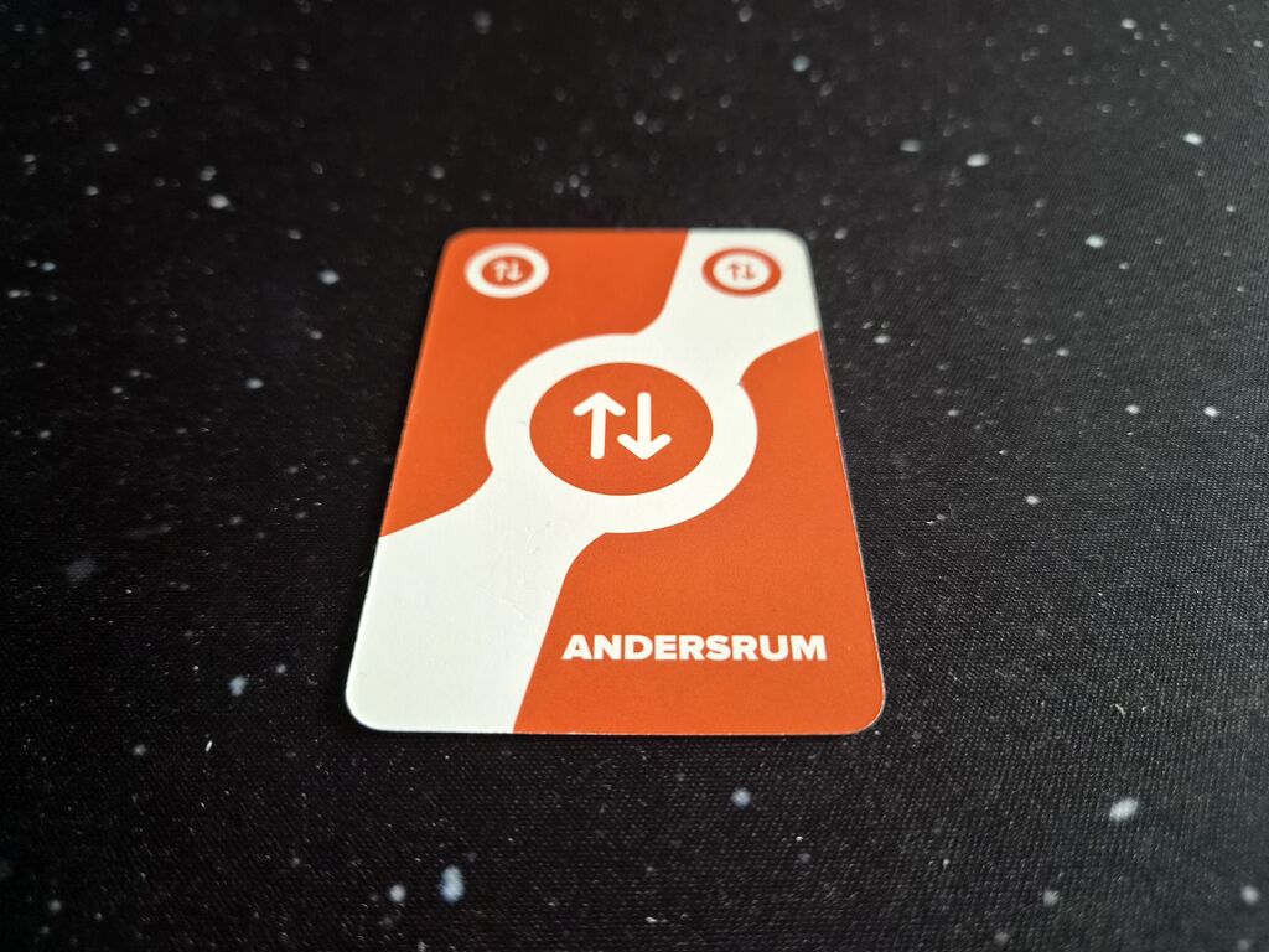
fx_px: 843
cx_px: 634
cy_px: 476
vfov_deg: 58.9
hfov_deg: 73.9
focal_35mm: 23
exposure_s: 1/100
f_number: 1.8
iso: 1000
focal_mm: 5.4
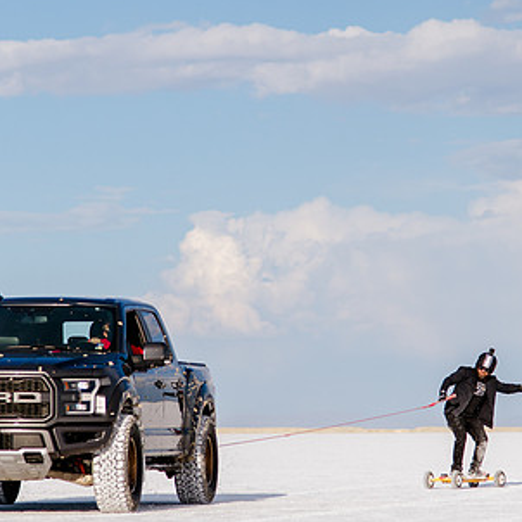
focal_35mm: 203
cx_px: 292
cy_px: 313
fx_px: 3463
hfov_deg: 8.6
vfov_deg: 8.6
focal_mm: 100
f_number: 4
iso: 200
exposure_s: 1/6400
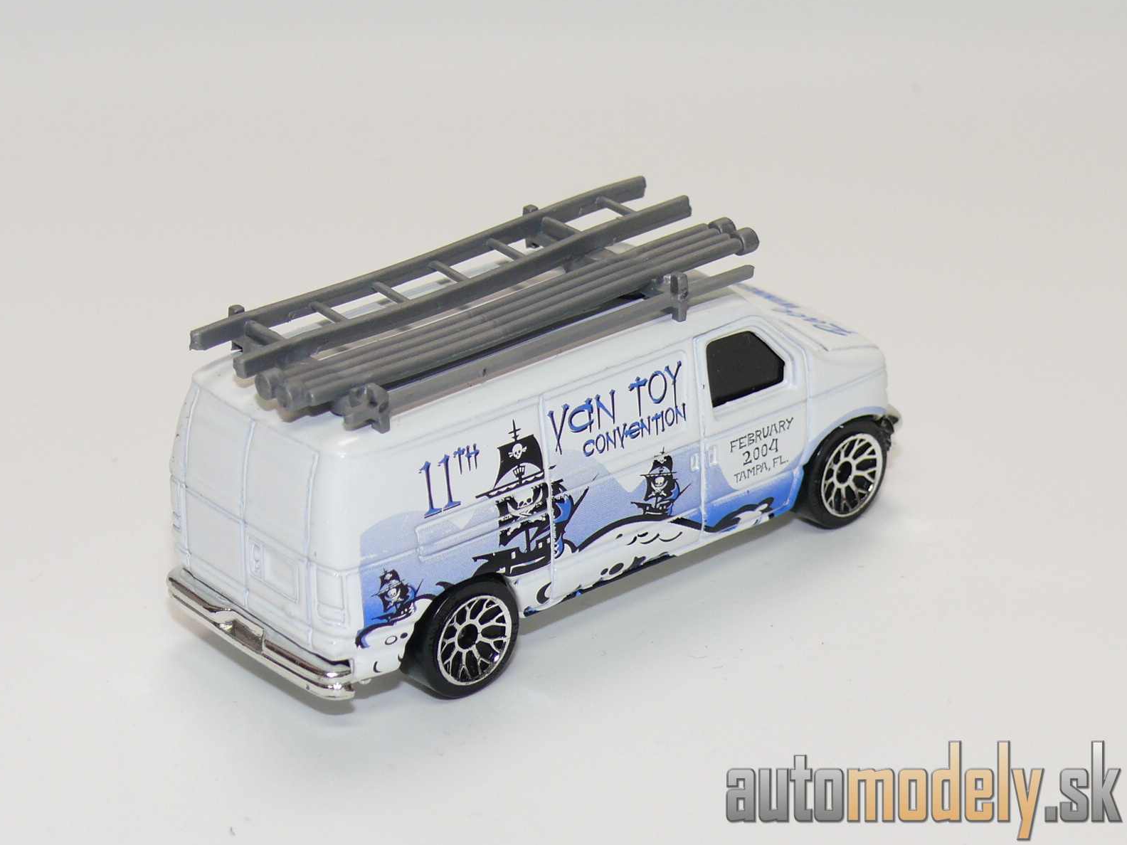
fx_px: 3191
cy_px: 422
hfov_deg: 20.0
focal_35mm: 98
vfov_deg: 15.1
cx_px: 562
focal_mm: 13
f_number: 4
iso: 100
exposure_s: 1/30
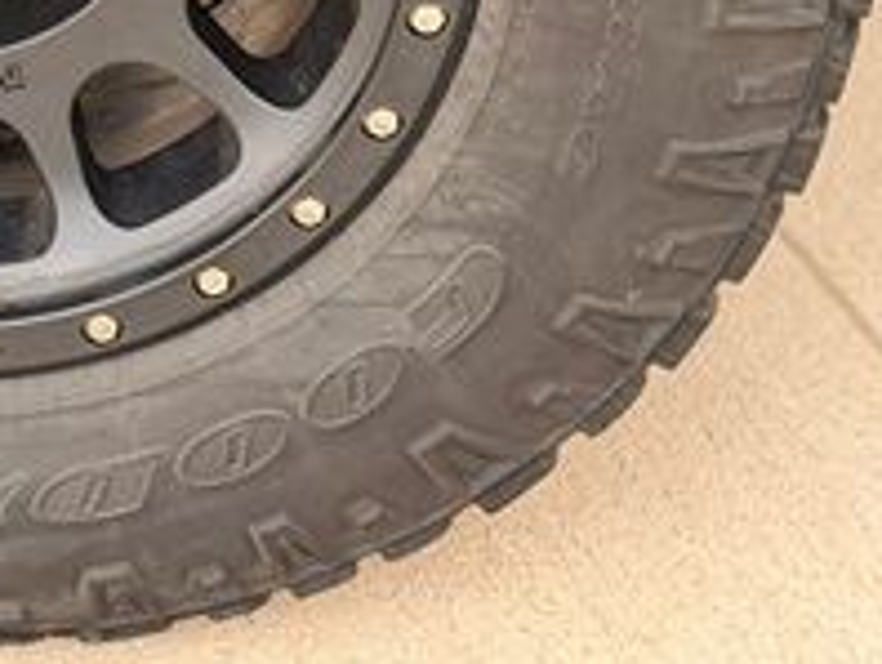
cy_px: -258
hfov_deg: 12.5
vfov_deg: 9.4
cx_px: -71
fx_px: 3954
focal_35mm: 155
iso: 64
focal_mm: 6.76
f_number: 1.78
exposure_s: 1/206
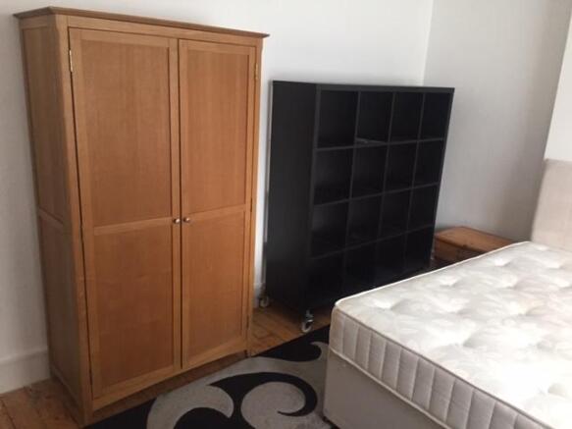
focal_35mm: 29
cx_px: 286
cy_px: 214
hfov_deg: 61.7
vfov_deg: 48.2
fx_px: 479
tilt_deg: -16.1
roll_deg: -3.5
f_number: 2.2
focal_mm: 4.15
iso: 200
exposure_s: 1/33
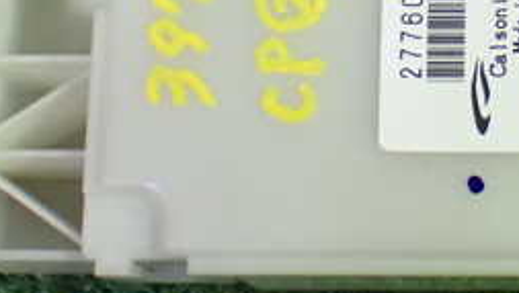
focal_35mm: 129
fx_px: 1777
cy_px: -2
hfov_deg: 16.4
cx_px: 476
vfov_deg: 9.4
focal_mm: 9.01
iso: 1250
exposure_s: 1/50
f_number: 3.2
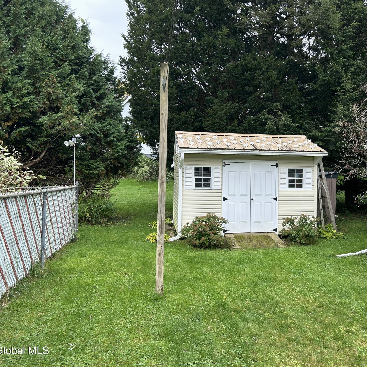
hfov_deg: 51.7
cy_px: 182
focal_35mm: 31
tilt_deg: +0.1
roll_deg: -0.7
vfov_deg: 52.5
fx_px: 372
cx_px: 242
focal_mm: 5.7
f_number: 1.5
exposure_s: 1/394
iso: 50
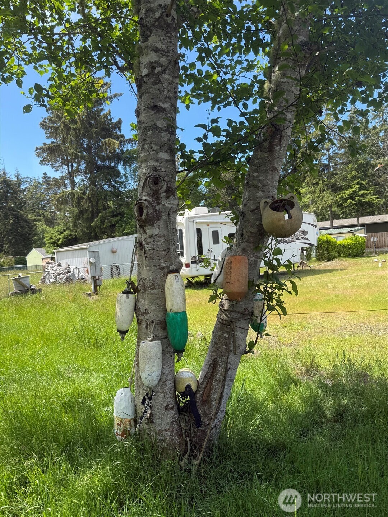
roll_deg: +3.4
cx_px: 194
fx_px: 359
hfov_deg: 56.8
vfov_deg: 71.6
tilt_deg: -0.8
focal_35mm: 24
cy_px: 258
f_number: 1.78
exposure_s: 1/1230
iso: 80
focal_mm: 6.76
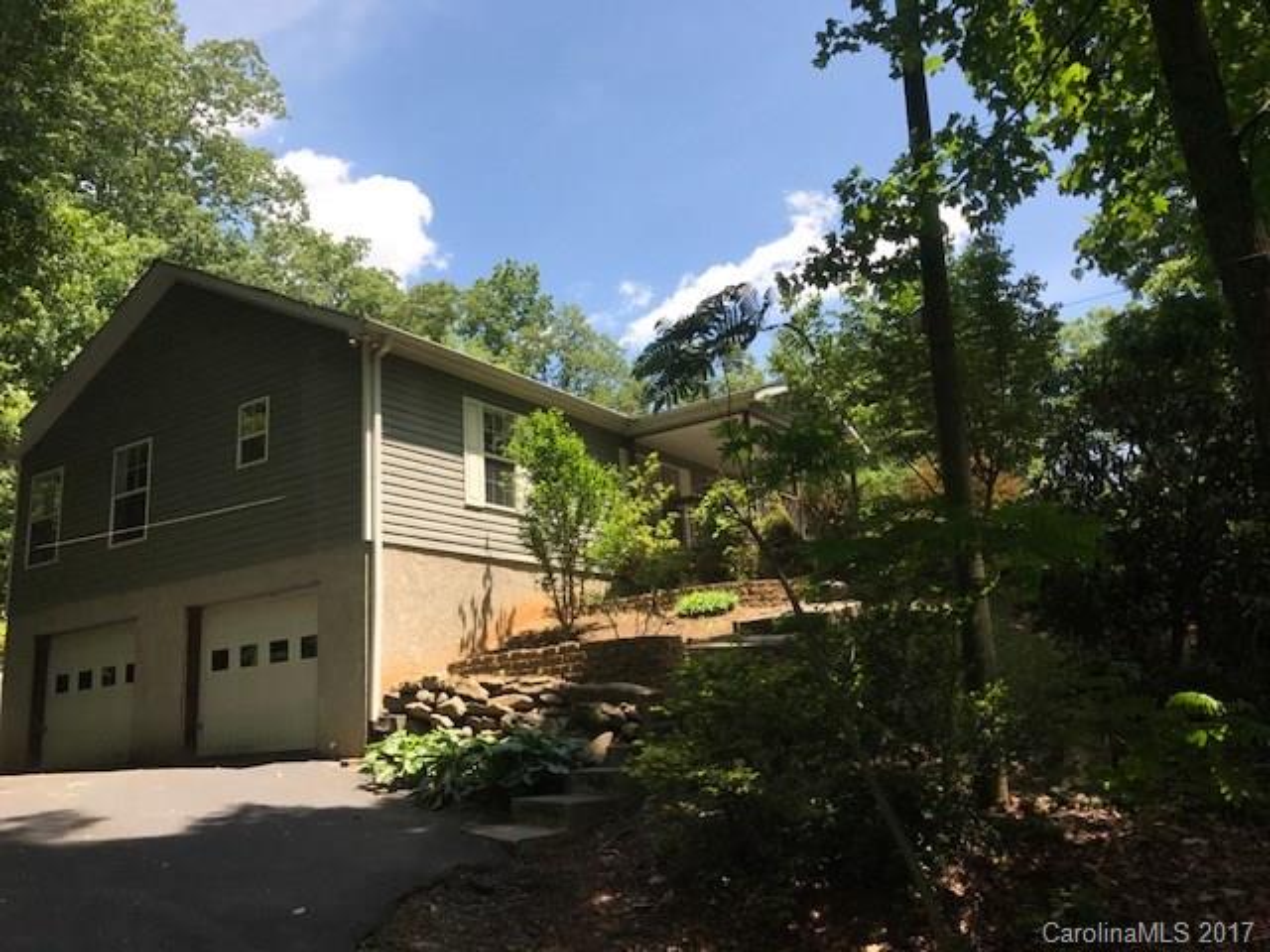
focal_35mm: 28
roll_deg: +4.0
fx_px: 1027
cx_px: 635
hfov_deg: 63.4
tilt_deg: +14.7
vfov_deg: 49.7
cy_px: 476
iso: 20
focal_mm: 3.99
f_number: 1.8
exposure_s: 1/2037
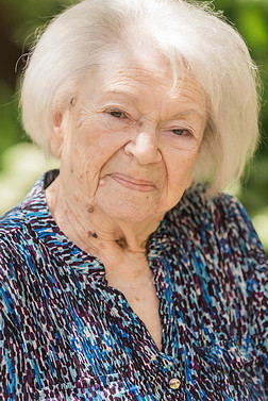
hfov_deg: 8.9
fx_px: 1728
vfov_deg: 13.2
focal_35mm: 155
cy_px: 164
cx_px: 125
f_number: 3.2
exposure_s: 1/2000
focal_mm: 130
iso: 400
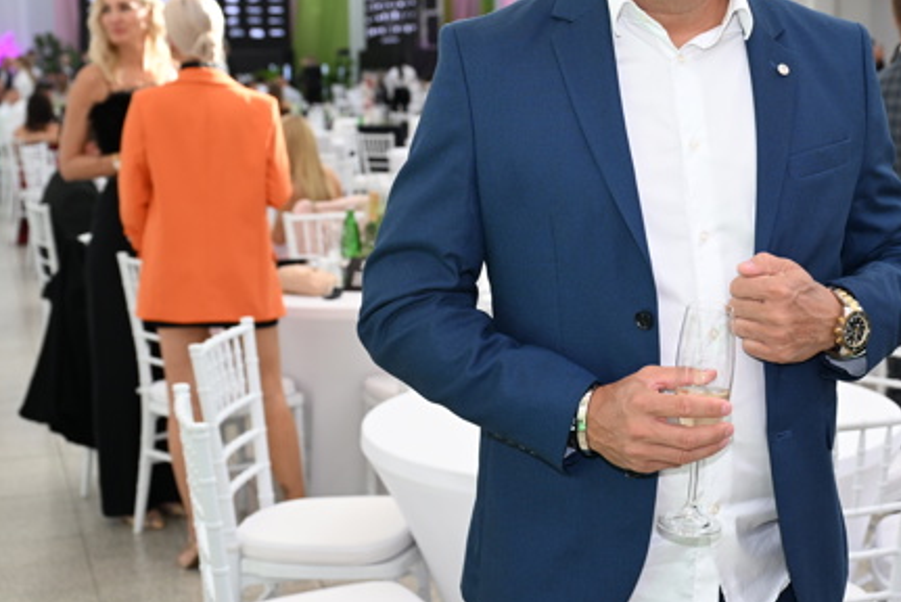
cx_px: 686
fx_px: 1603
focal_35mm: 64
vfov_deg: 21.2
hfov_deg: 30.8
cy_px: 176
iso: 800
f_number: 4.5
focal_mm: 40
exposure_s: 1/400
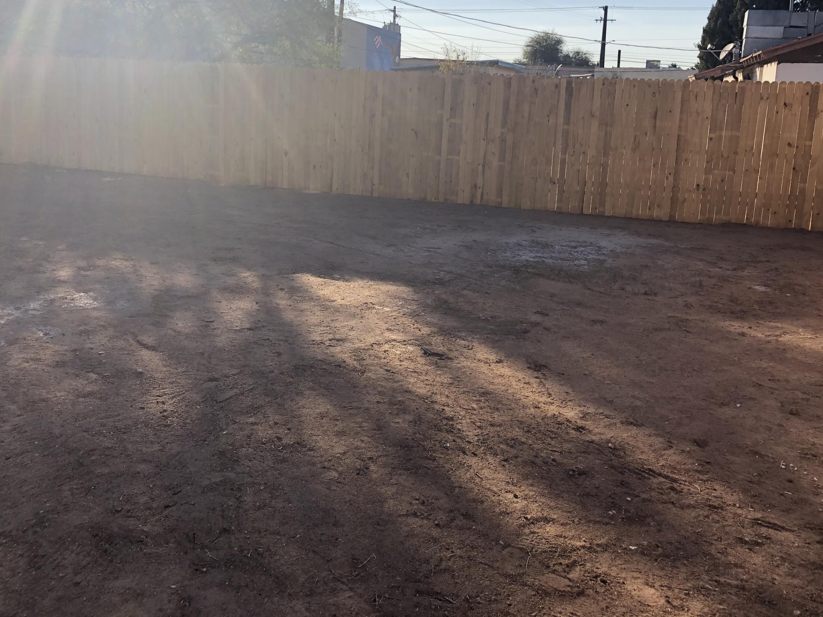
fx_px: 808
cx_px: 376
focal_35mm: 34
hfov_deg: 53.9
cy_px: 243
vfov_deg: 41.6
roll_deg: -0.2
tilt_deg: -11.0
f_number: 1.8
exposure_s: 1/1845
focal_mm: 3.99
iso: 20
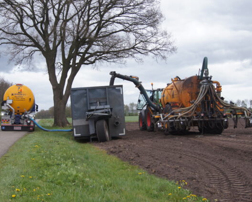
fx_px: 358
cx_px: 122
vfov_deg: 31.5
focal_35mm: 48
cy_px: 101
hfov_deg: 38.8
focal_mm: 28
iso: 100
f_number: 7.1
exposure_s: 1/125
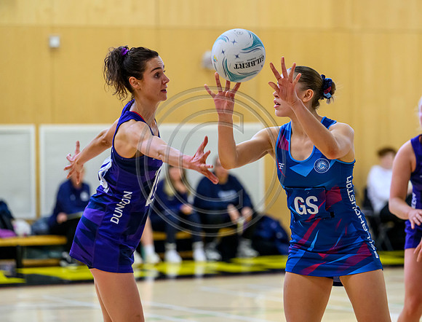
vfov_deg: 8.8
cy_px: 145
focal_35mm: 170
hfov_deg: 11.6
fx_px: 2083
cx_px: 265
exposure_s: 1/1000
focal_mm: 140
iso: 4000
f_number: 3.2
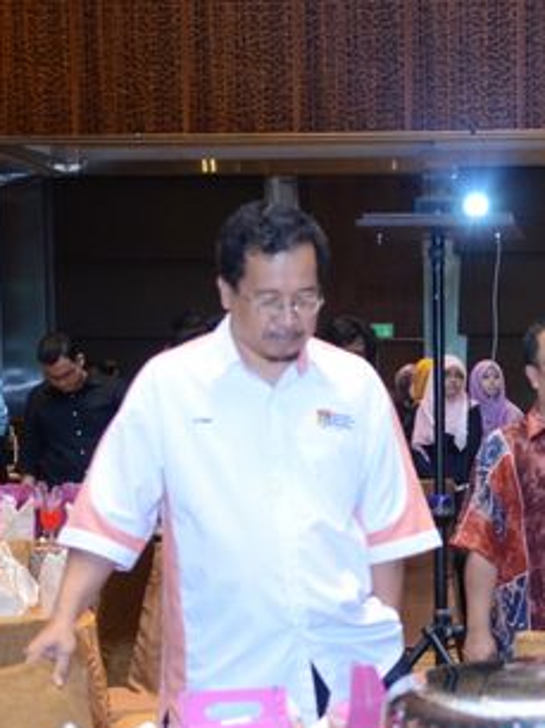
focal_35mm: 98
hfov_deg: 14.8
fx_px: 2060
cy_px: 552
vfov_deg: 19.9
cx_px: 564
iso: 1250
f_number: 2.8
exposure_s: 1/60
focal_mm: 26
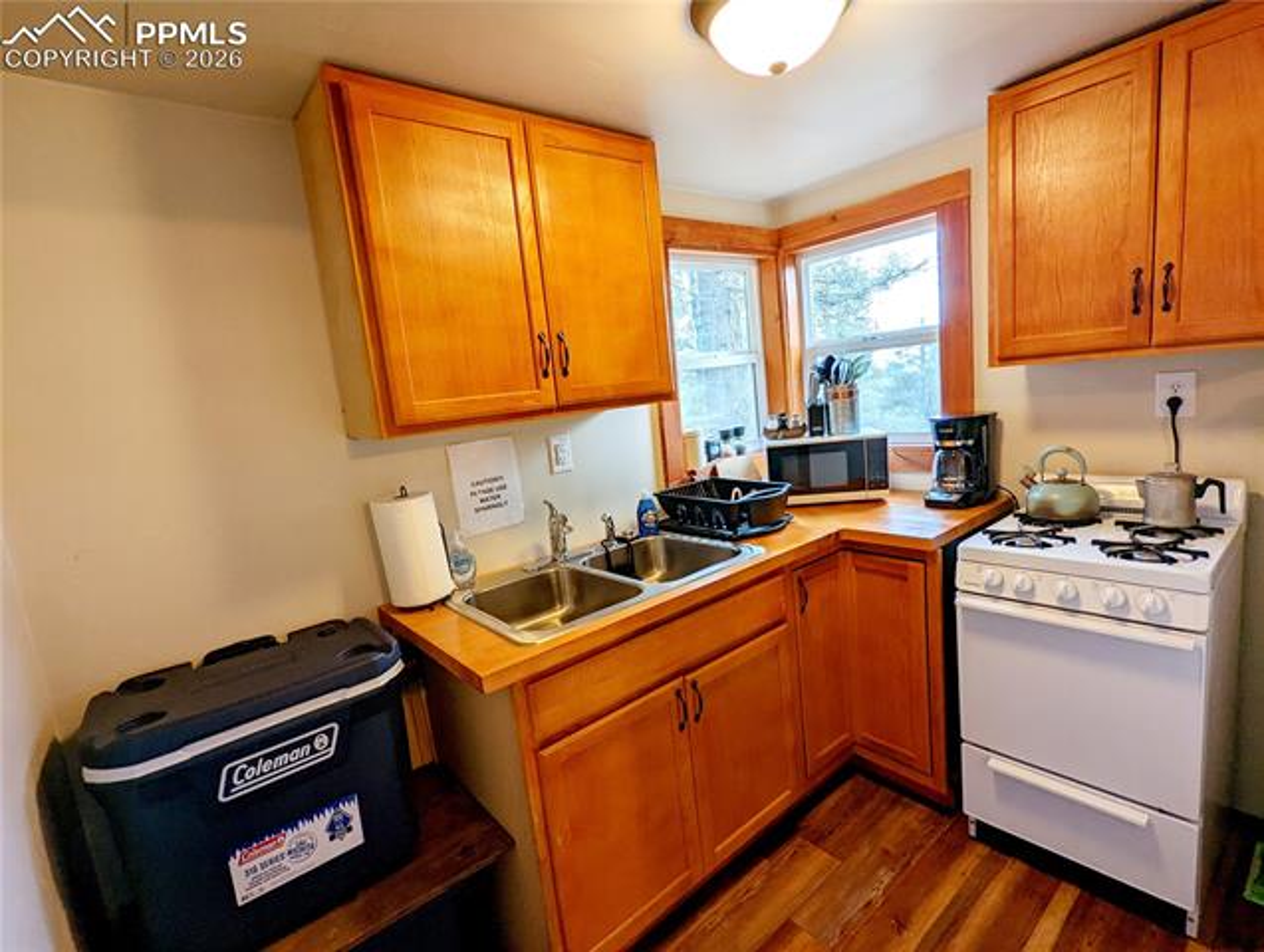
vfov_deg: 78.3
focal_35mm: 16
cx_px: 632
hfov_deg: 94.4
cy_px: 476
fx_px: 585
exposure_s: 1/60.2
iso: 61
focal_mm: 2.35
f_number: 2.2
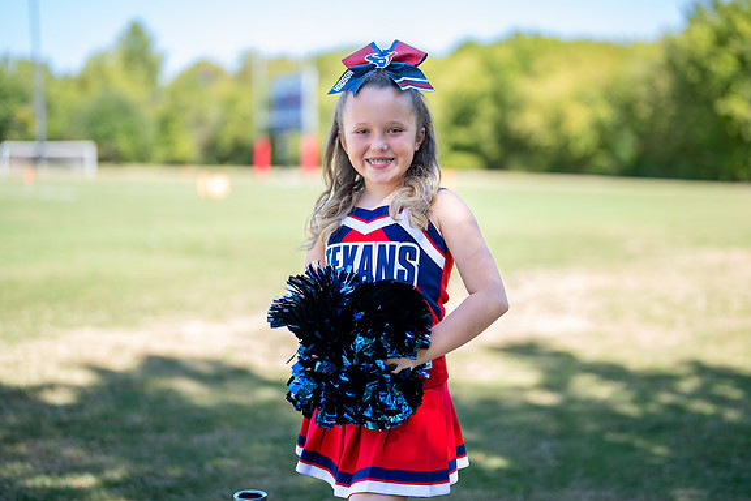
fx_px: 1168
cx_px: 396
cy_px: 242
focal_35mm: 56
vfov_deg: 24.2
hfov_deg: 35.6
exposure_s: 1/1250
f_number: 1.2
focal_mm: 50
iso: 100
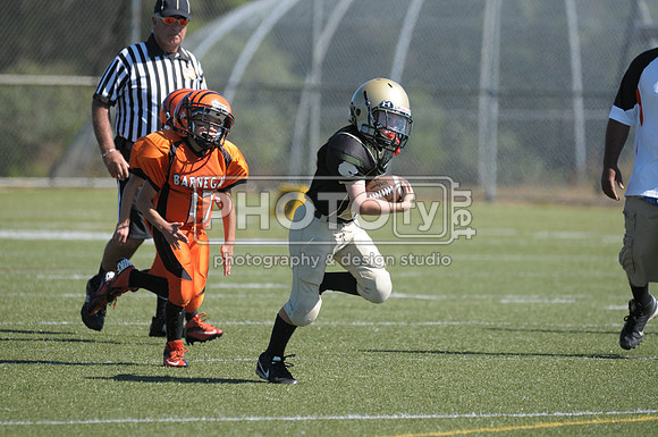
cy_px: 218
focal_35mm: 450
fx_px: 8213
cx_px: 329
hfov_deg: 4.6
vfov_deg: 3.0
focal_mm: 300
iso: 640
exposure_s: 1/3200
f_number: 4
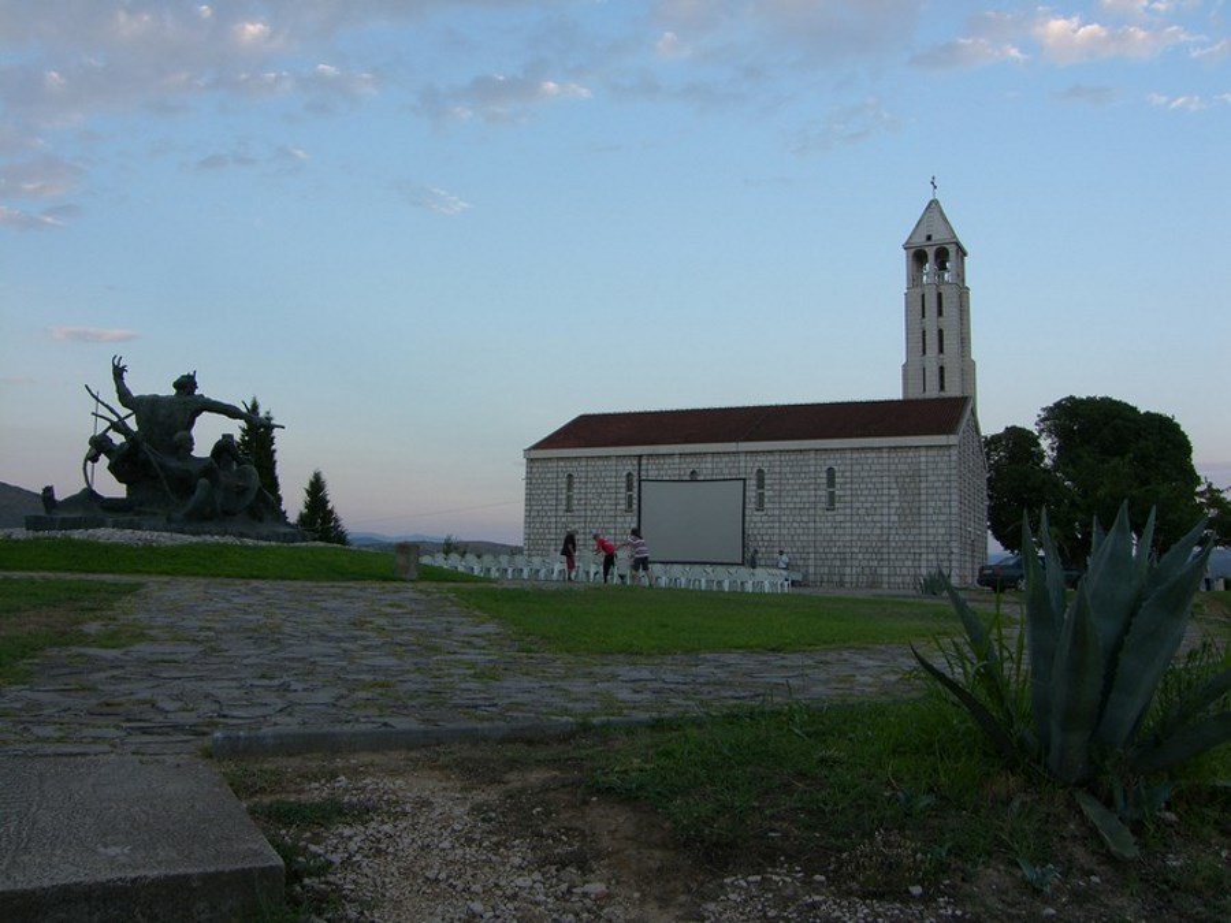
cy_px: 462
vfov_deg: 36.0
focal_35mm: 40
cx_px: 616
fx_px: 1422
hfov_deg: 46.8
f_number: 5
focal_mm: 10.3
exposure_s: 1/100
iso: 50
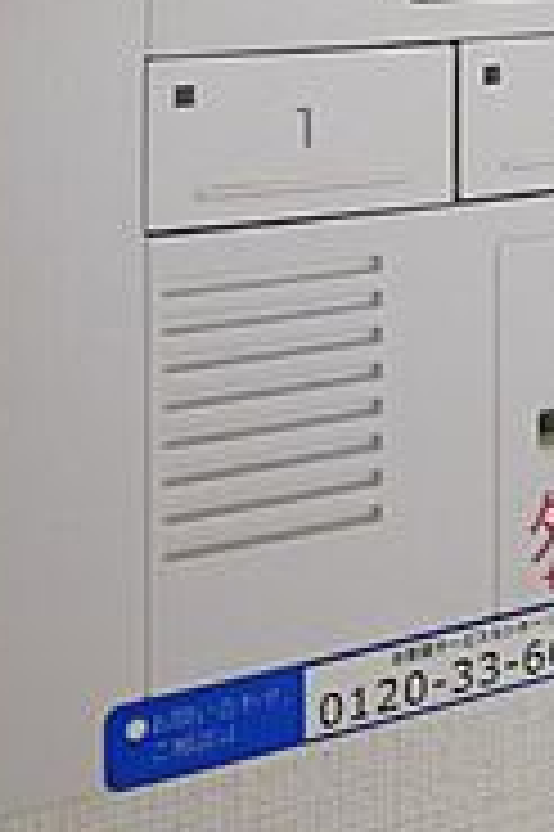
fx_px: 1804
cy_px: -265
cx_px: 405
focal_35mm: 78
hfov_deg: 17.4
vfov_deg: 23.0
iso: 80
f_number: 2
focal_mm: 5.1
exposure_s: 1/20
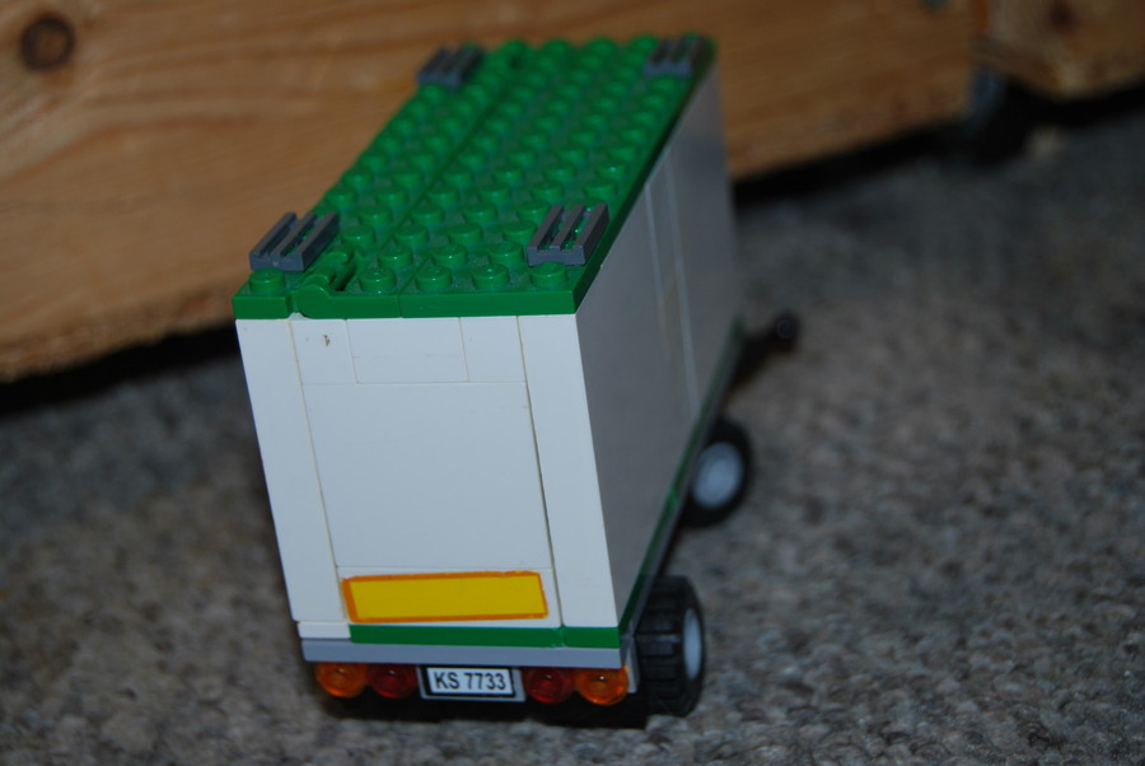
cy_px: 383
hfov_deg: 29.2
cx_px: 572
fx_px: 2197
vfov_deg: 19.8
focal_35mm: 69
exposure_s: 1/60
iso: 200
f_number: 5.3
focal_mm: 46
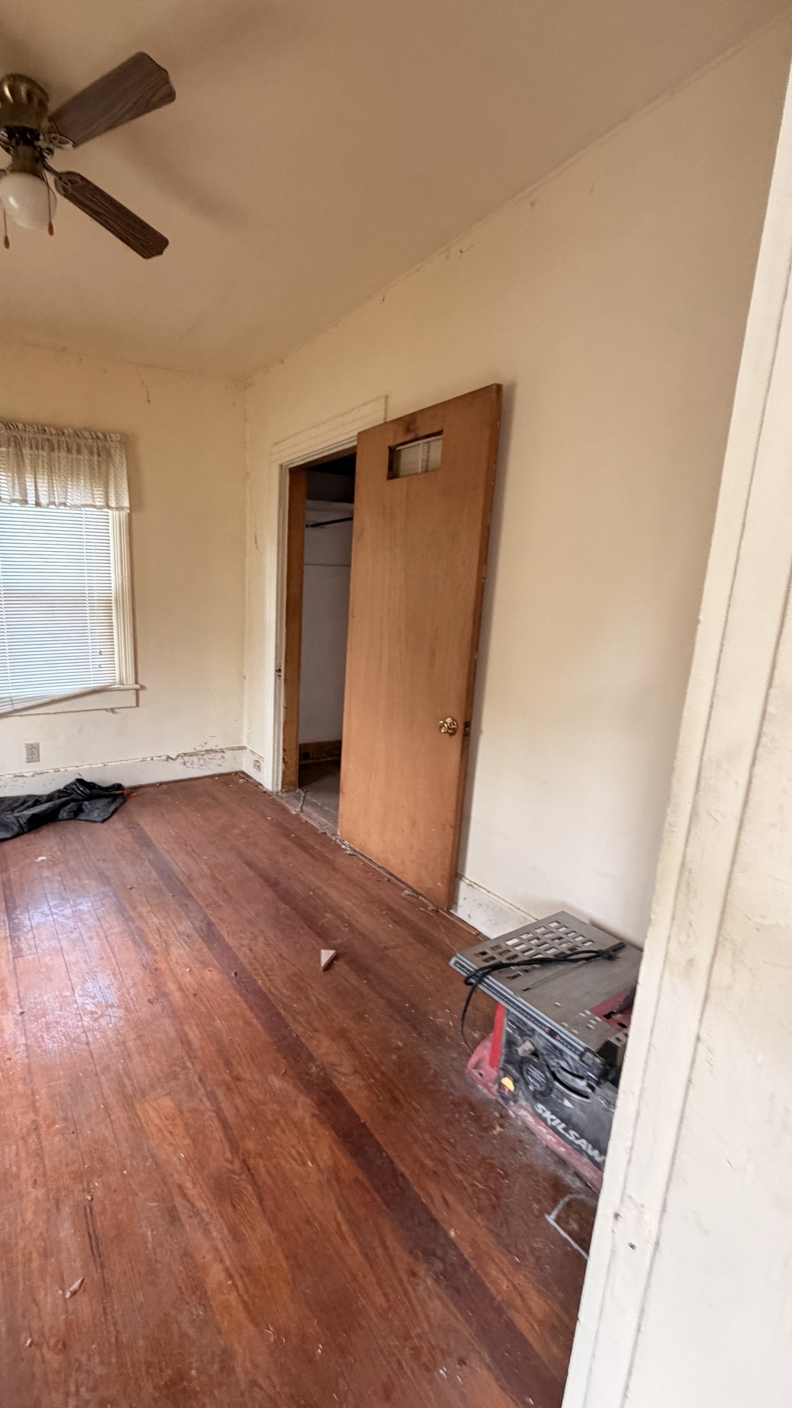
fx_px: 597
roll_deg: -1.7
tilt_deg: -12.9
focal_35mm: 16
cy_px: 714
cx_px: 253
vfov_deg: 99.4
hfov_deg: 65.0
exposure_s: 1/74
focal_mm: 2.22
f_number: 2.2
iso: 320
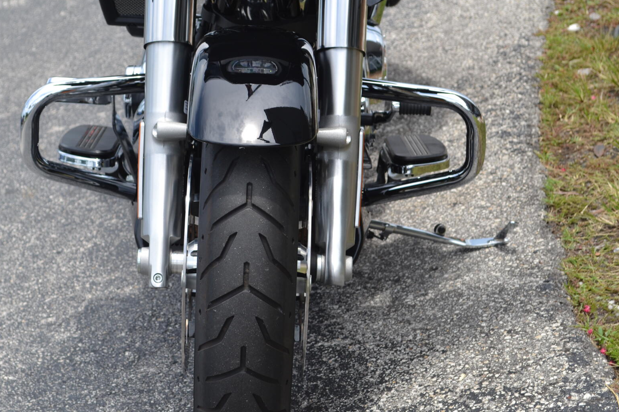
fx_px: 1530
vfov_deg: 15.3
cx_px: 247
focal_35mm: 89
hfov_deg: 22.8
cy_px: 254
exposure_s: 1/200
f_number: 7.1
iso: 100
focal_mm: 46
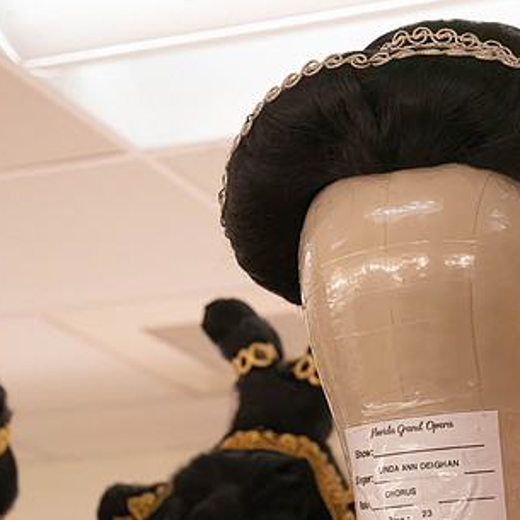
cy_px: 231
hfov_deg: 15.2
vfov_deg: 15.4
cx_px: 474
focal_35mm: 113
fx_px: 1920
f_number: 9
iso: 16000
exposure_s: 1/500
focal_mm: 70
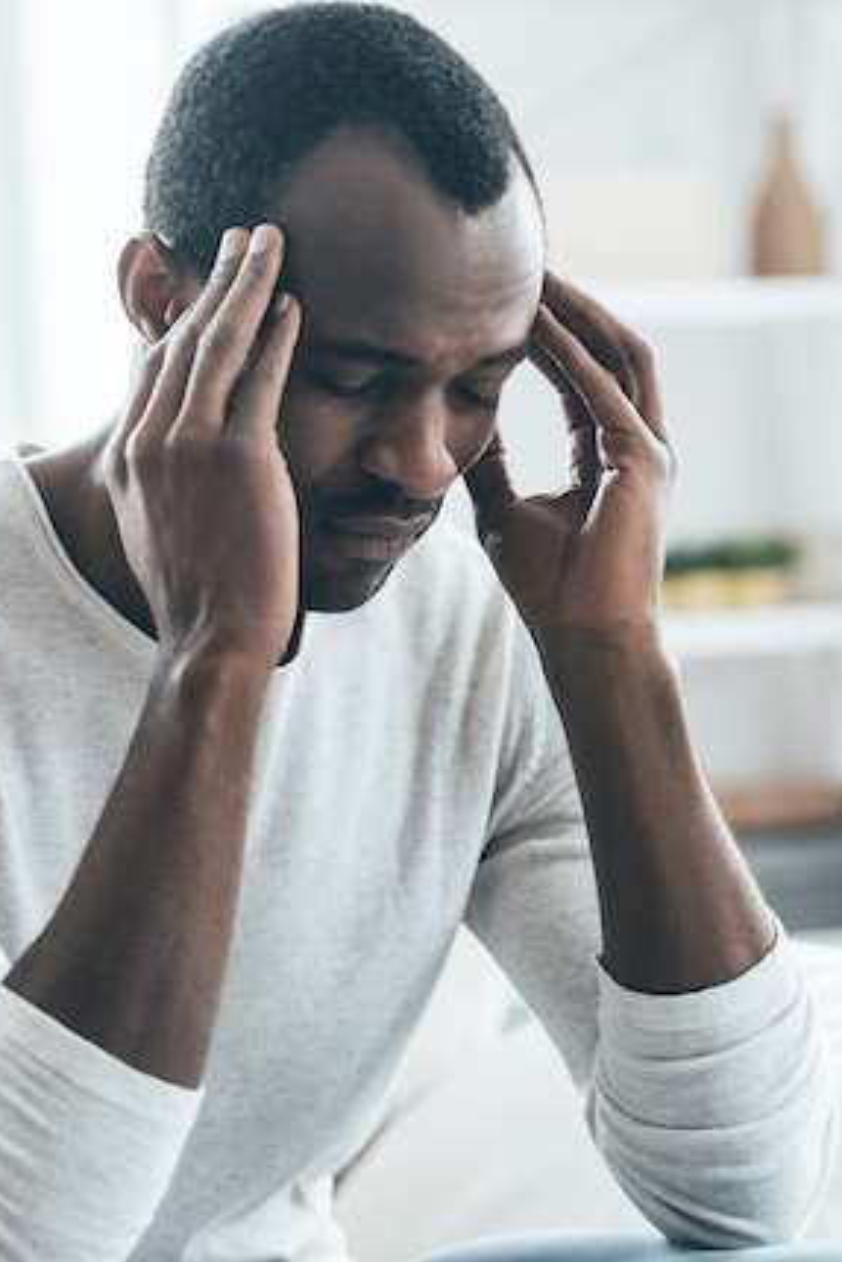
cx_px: 211
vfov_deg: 15.1
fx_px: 4767
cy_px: 631
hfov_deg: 10.1
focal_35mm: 136
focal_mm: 90
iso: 640
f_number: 2.8
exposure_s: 1/80
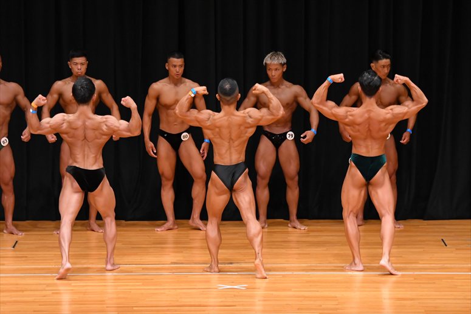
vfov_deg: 6.3
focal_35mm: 217
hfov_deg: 9.5
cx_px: 236
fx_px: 2838
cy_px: 157
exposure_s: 1/400
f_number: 5.6
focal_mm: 145
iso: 4000
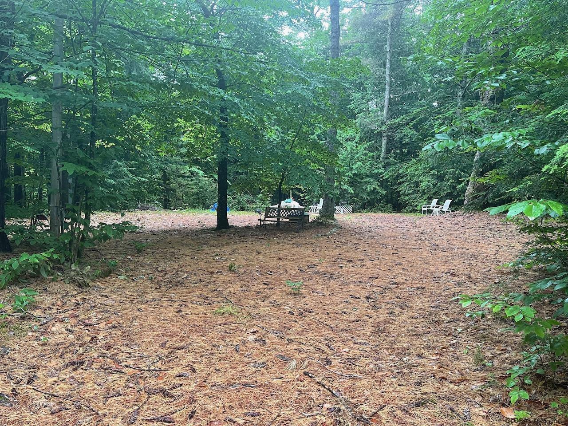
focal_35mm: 26
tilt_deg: -3.1
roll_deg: -3.4
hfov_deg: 67.3
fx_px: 427
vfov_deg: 53.1
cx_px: 284
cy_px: 213
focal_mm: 5.1
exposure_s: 1/97
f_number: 1.6
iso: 125
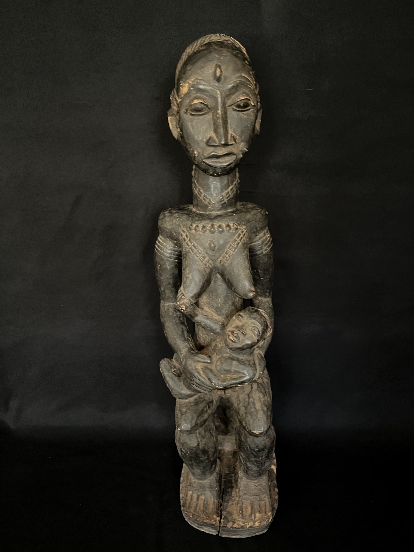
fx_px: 415
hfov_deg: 53.1
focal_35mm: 26
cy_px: 276
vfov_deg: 67.3
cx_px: 207
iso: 1000
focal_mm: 5.1
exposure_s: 1/21
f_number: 1.6
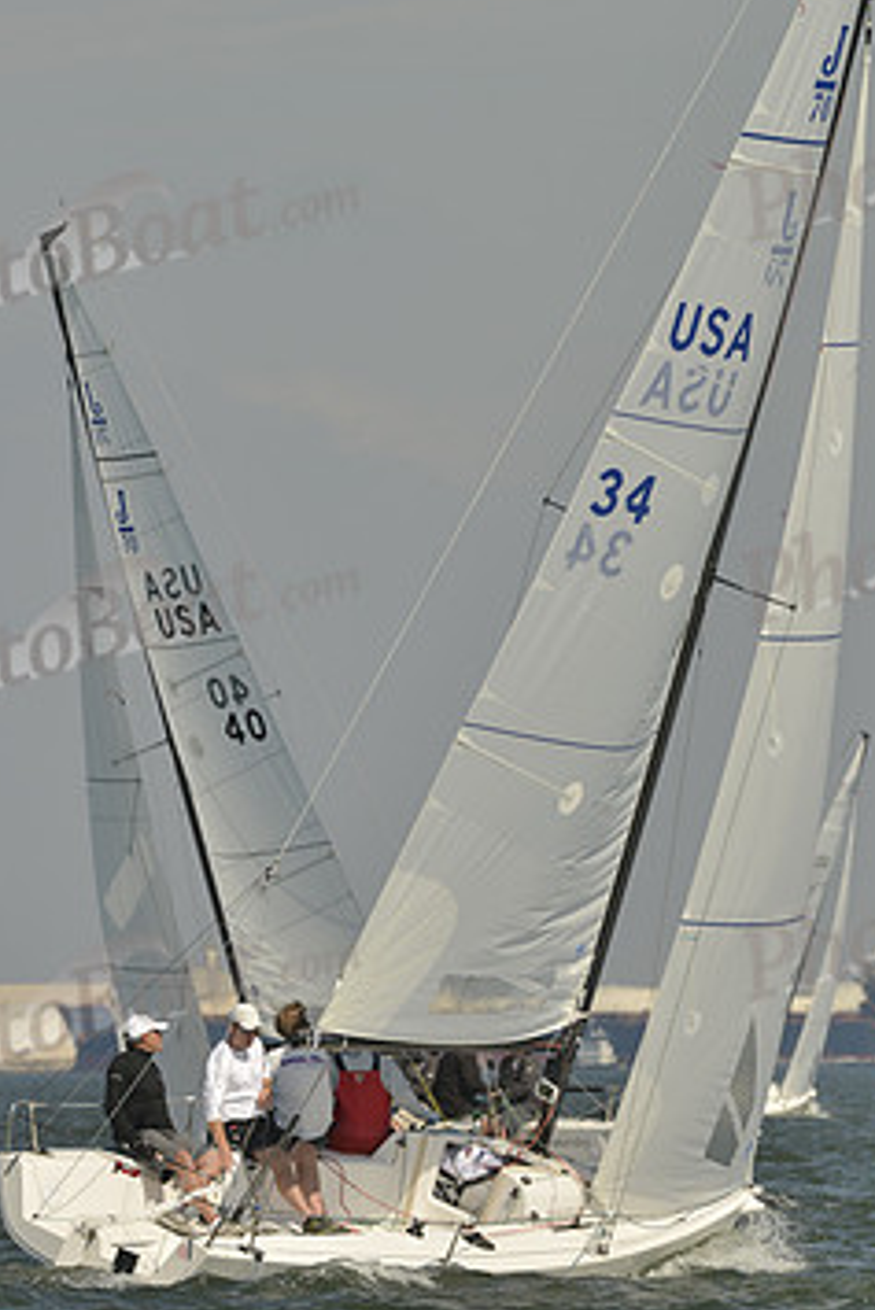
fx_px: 17846
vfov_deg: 4.2
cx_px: 552
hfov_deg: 2.8
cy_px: 391
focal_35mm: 490
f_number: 9
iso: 280
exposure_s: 1/1250
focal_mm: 300
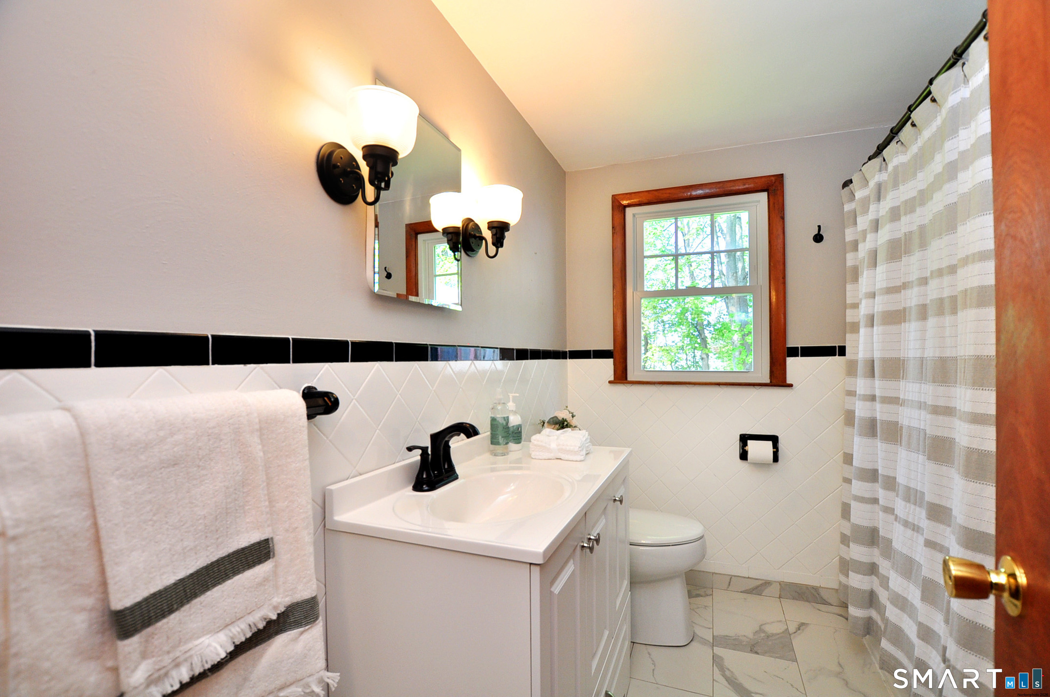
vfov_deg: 77.2
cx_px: 525
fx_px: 437
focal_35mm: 15
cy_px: 348
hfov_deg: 100.5
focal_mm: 10
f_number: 5
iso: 400
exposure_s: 1/60
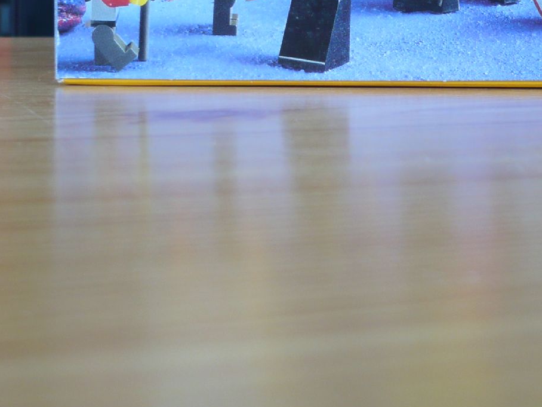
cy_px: -4
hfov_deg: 25.6
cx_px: 329
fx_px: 1190
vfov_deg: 18.8
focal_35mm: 76
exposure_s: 1/30
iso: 100
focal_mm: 5.8
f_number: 2.8
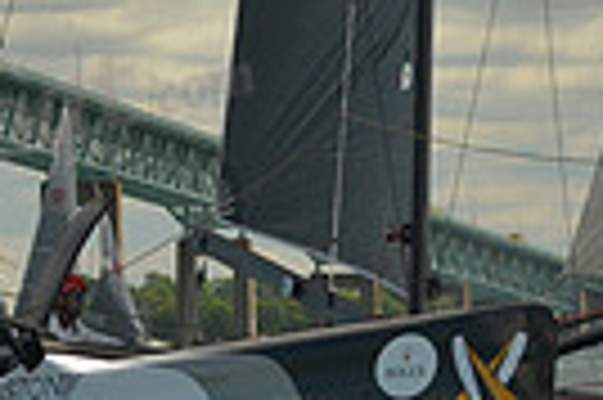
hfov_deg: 5.9
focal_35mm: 347
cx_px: 490
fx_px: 5805
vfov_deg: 3.9
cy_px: 312
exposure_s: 1/1000
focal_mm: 80
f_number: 6.3
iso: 400
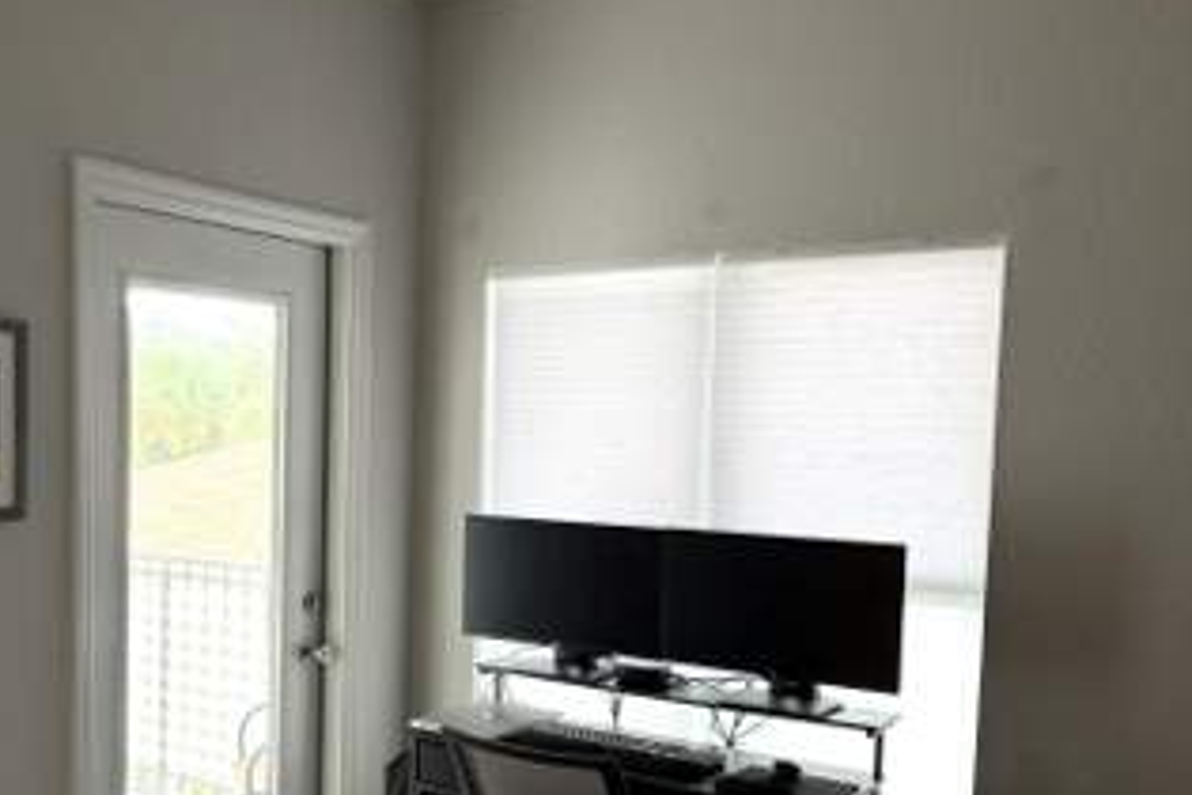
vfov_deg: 34.8
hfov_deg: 49.4
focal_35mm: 38
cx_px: 352
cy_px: 515
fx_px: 1258
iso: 200
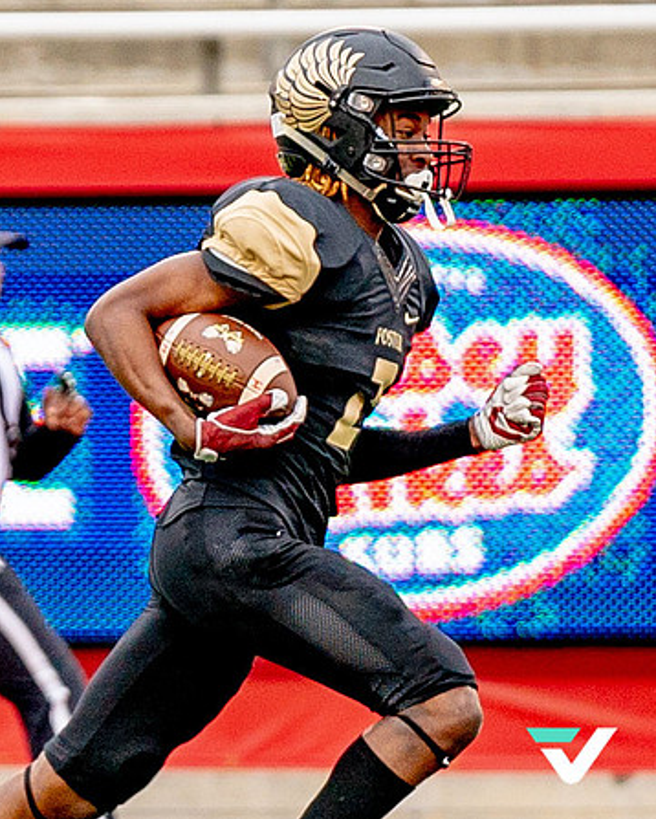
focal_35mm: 1102
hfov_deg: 1.4
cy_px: 265
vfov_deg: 1.8
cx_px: -248
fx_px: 26726
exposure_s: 1/1500
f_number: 2.8
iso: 400
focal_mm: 200
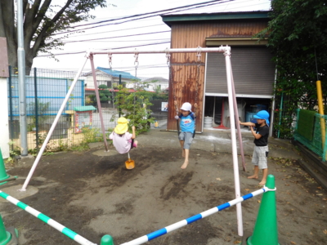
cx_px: 164
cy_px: 122
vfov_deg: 54.9
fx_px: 236
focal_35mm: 25
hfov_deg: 69.4
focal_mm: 4.5
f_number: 3.4
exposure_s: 1/500
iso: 125
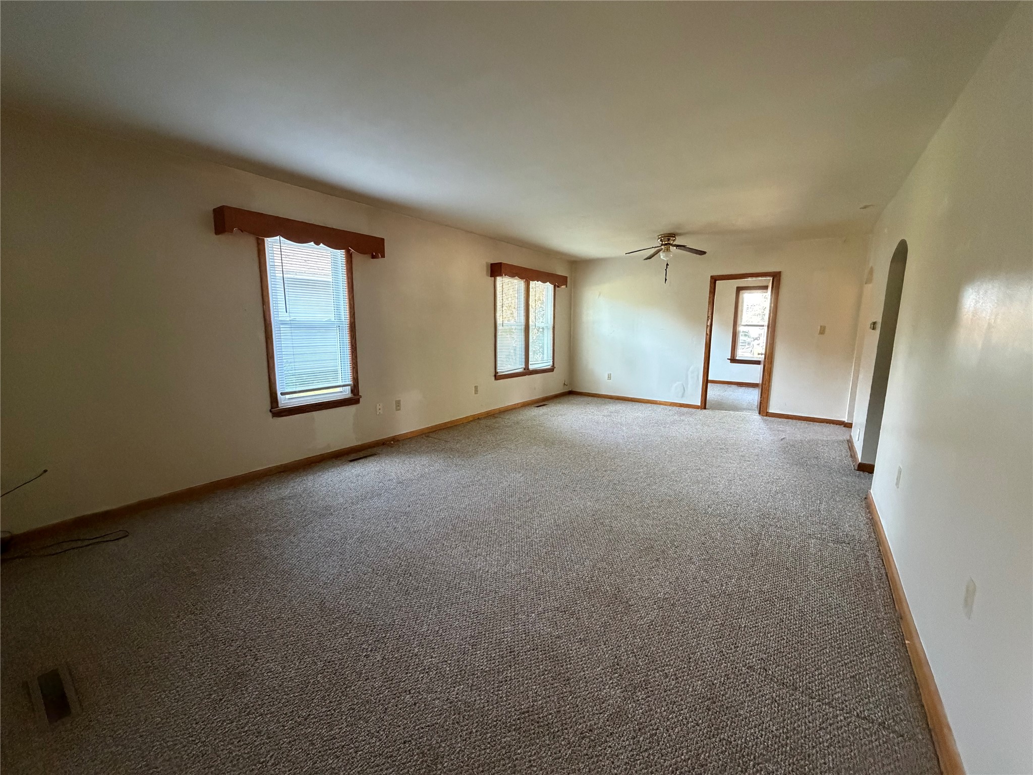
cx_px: 516
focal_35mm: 14
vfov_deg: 85.7
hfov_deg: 102.1
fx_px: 418
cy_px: 388
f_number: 2.2
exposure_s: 1/60
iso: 800
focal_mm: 2.22
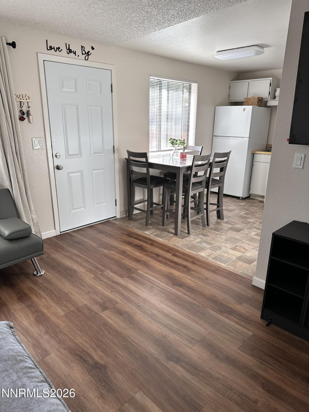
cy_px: 206
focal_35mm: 24
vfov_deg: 71.6
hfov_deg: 56.8
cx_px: 154
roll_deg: -1.0
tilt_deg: -15.9
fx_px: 286
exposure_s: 1/121
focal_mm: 6.86
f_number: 1.78
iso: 64
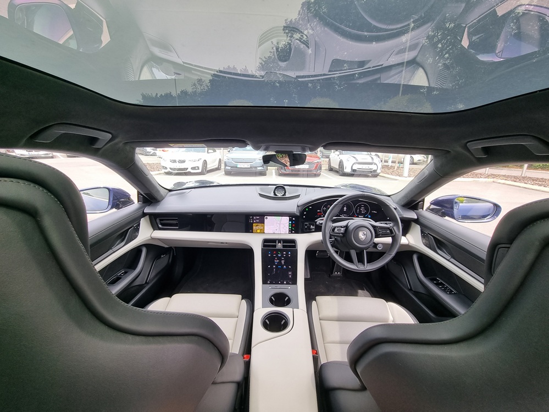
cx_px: 274
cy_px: 206
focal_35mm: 13
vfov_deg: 89.9
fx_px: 206
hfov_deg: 106.2
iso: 50
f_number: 2.2
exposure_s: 1/181
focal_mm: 2.2
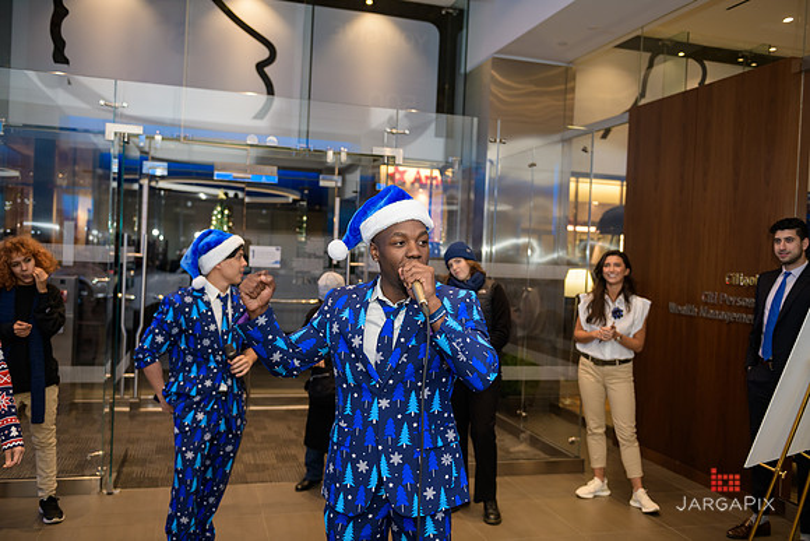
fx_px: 720
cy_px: 270
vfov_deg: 41.1
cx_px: 405
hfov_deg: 58.7
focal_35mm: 32
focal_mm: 32
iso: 400
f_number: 3.2
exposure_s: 1/125
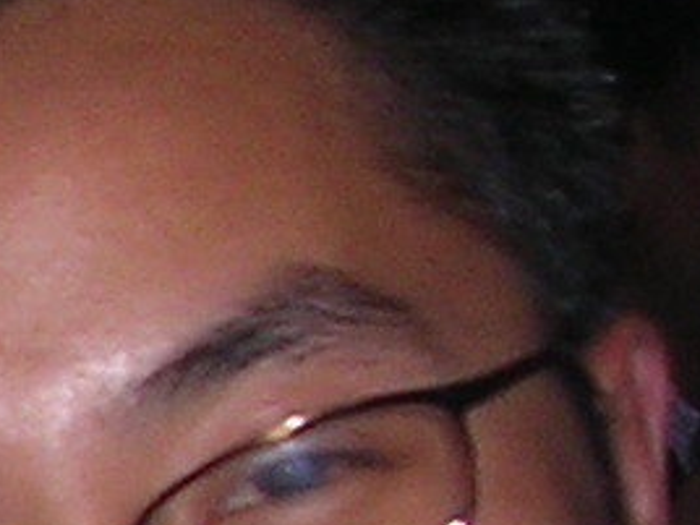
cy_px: 896
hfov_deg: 6.3
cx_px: -1358
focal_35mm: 290
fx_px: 5864
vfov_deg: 5.1
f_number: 2.8
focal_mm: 5.8
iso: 100
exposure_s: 1/60.1
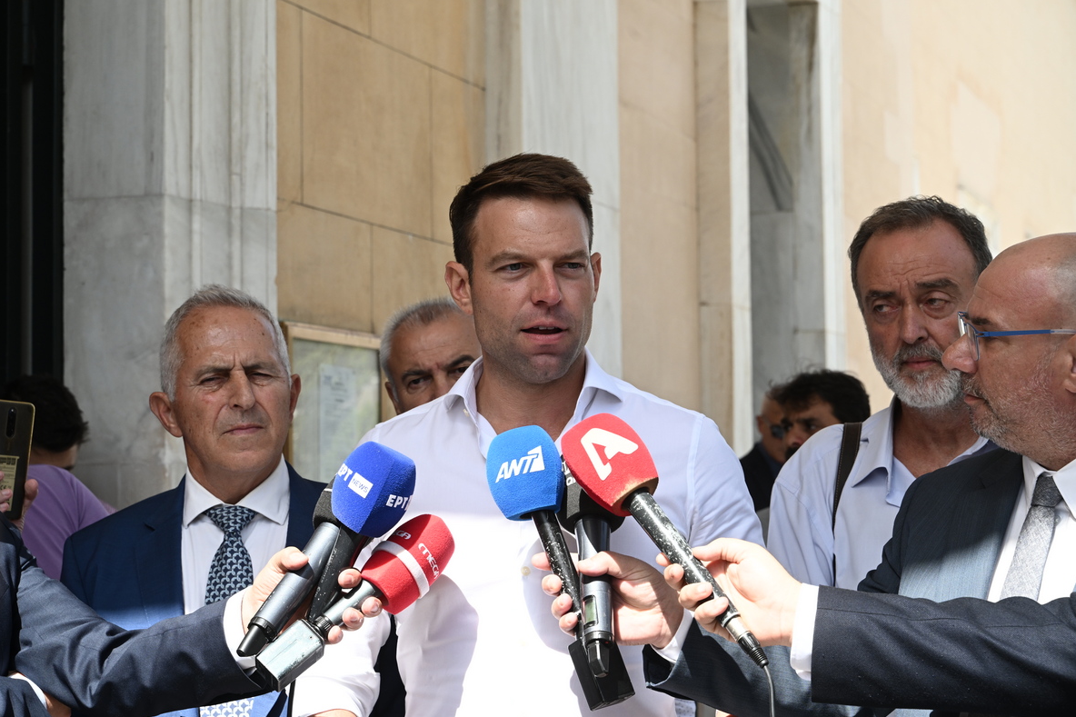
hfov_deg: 26.7
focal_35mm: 76
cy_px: 355
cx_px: 533
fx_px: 2271
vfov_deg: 17.9
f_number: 8
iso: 500
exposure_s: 1/400
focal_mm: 75
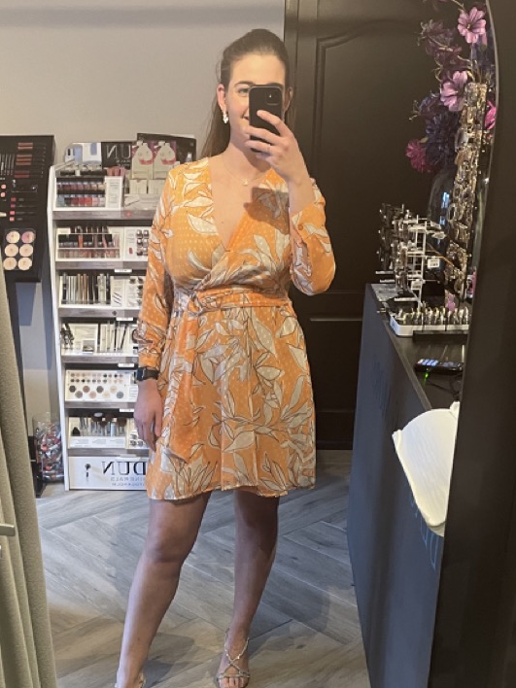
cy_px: 559
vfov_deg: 38.8
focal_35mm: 47
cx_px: 170
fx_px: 934
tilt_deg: -25.7
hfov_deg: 30.6
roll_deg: +1.1
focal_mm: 4.2
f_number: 1.6
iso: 250
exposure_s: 1/50
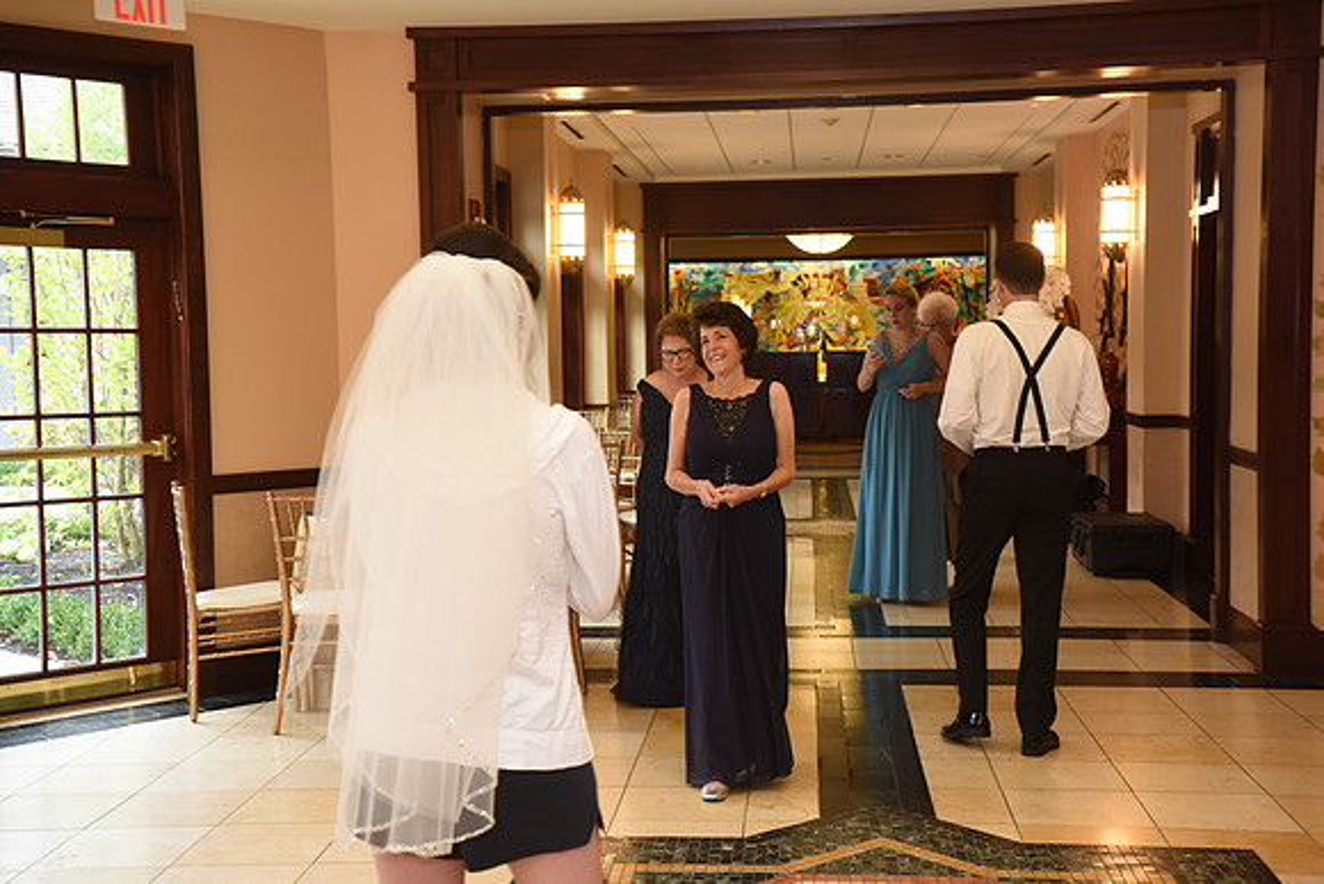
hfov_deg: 41.1
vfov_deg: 28.1
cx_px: 662
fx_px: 1766
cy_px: 442
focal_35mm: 48
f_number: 7.1
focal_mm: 48
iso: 2000
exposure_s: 1/100
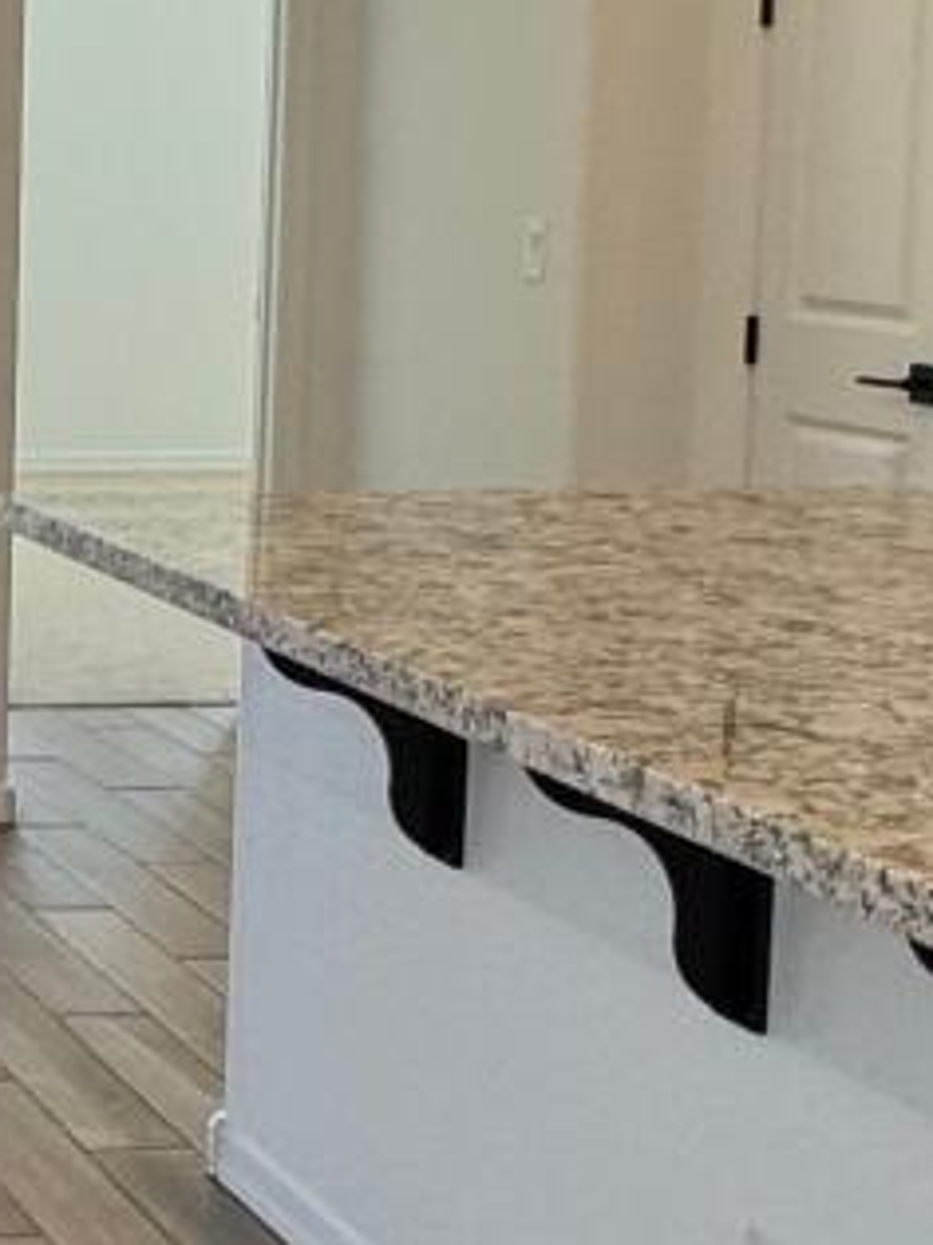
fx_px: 3201
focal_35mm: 89
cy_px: 395
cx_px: -759
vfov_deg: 21.9
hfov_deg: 14.5
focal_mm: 2.22
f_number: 2.2
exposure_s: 1/120
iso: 50
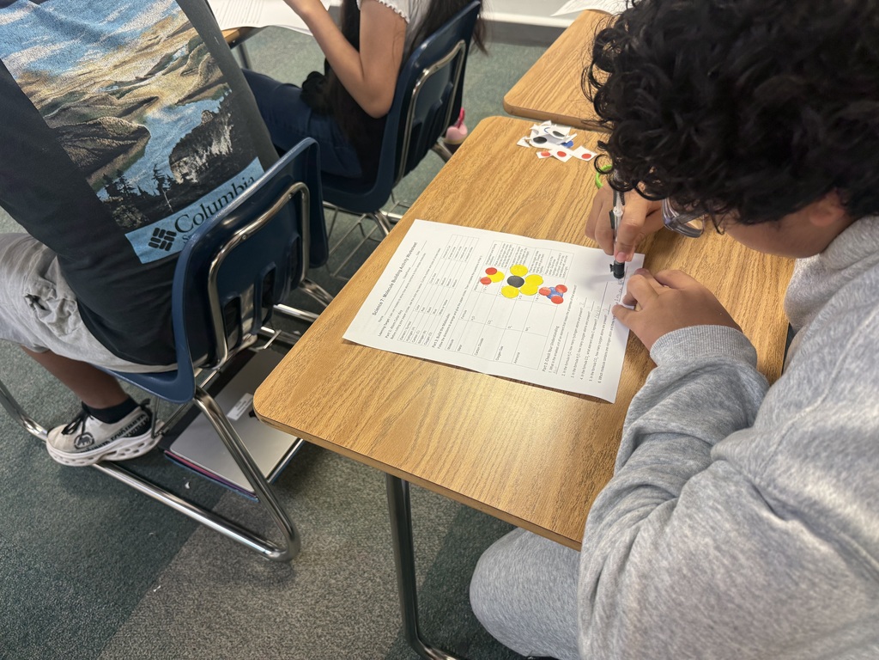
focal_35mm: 24
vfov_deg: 56.8
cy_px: 330
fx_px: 609
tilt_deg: -45.3
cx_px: 440
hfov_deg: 71.6
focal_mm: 6.76
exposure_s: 1/60
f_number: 1.78
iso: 160
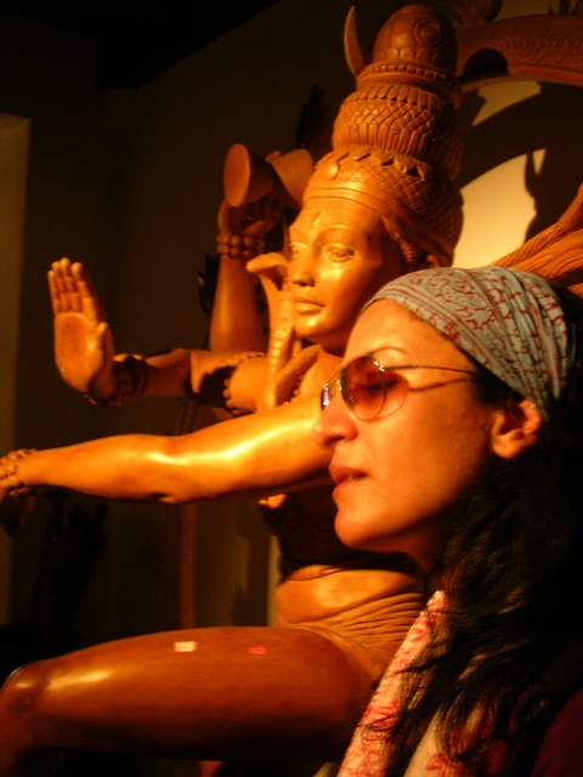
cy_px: 388
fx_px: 853
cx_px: 292
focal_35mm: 38
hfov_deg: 37.7
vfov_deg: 49.0
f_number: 2.9
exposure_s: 1/8
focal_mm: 5.8
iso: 100
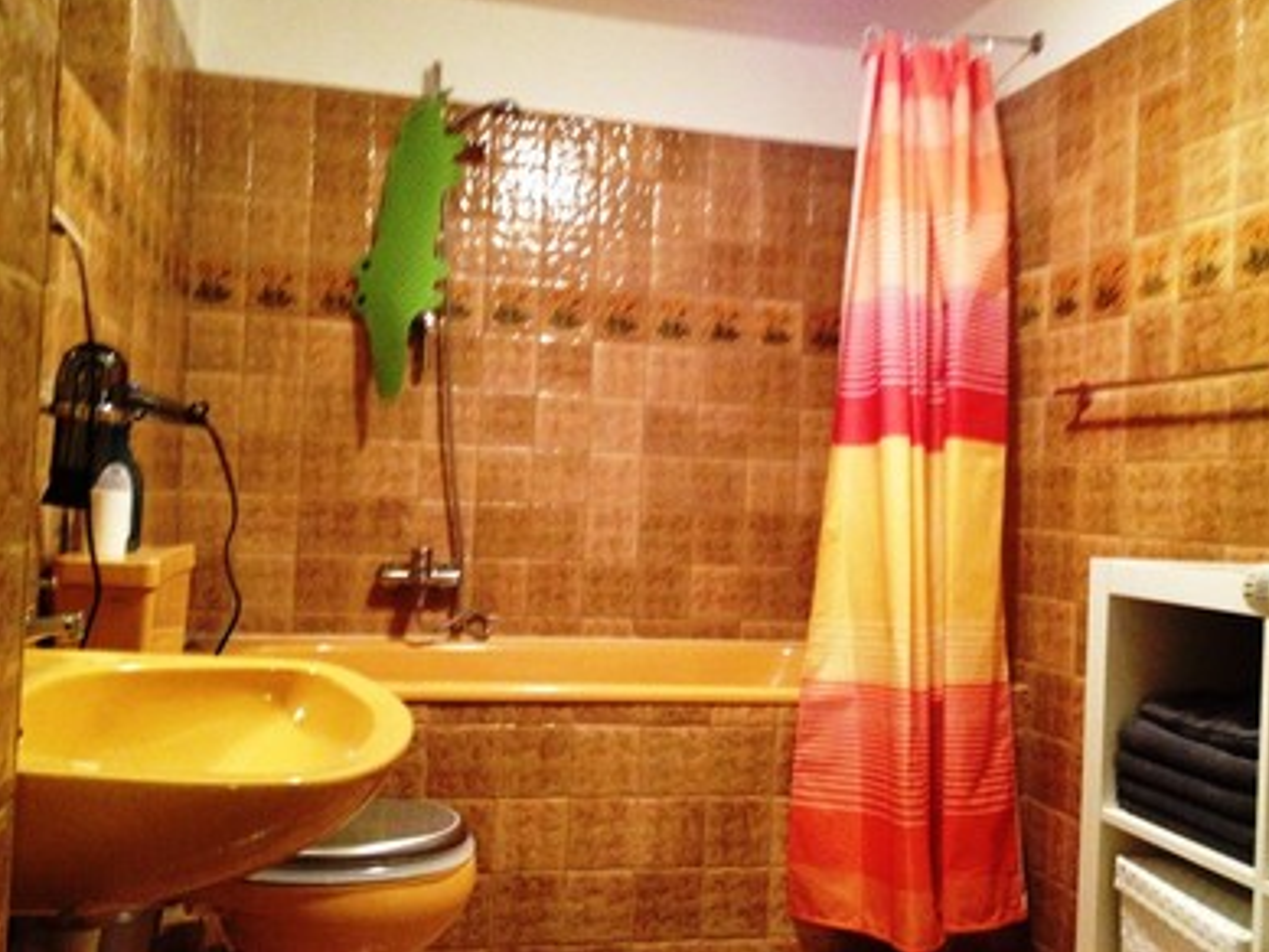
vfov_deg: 39.7
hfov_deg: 51.3
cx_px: 636
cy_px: 466
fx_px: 1320
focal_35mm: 36
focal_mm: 4.28
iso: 500
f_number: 2.4
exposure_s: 1/15
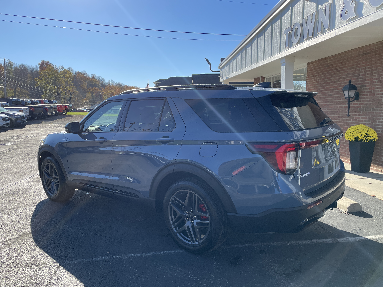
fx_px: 288
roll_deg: +1.4
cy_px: 144
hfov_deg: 67.3
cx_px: 192
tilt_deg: -7.6
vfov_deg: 53.1
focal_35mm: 26
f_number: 1.6
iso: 32
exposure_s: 1/2353
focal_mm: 4.2
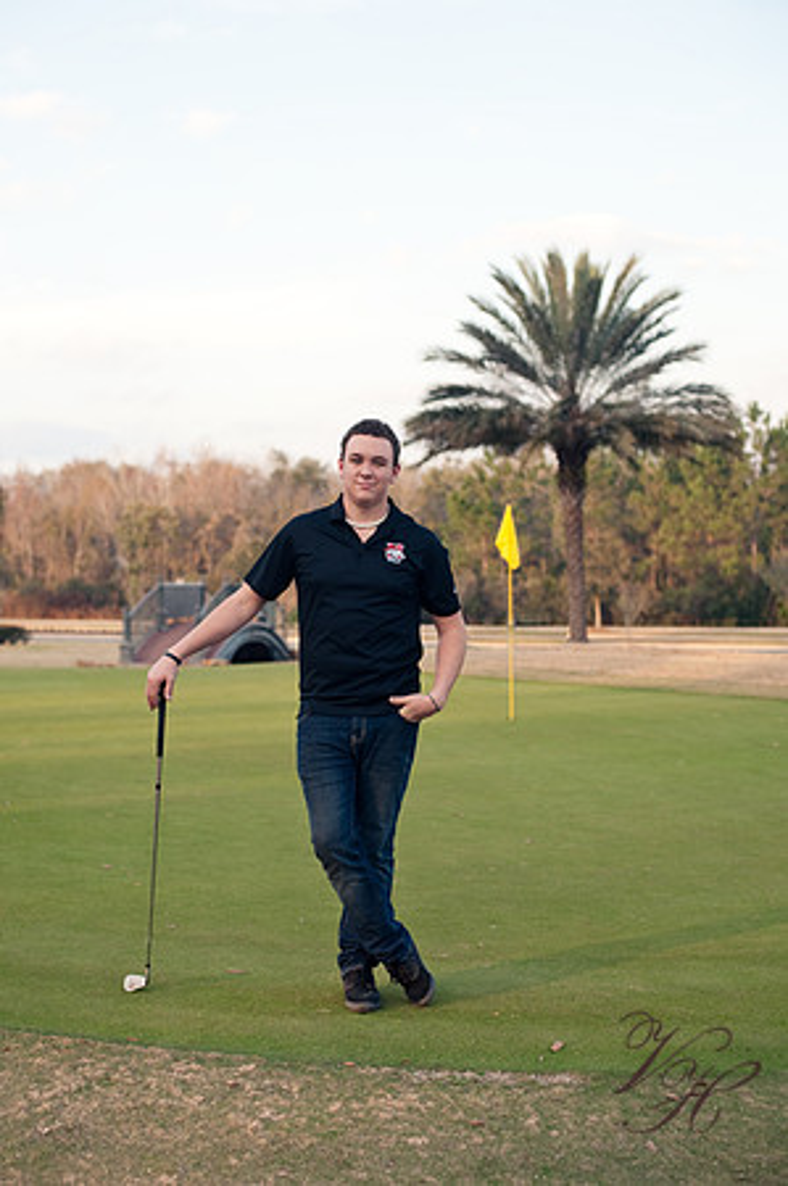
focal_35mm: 50
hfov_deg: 26.9
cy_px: 593
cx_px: 394
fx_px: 1645
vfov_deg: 39.6
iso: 200
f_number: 3.2
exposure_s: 1/400
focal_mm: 50
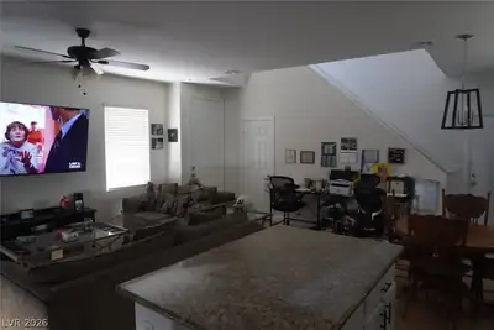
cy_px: 165
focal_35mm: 24
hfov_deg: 73.7
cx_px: 247
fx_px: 329
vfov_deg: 53.2
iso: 4000
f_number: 10
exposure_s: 1/30
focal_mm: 16
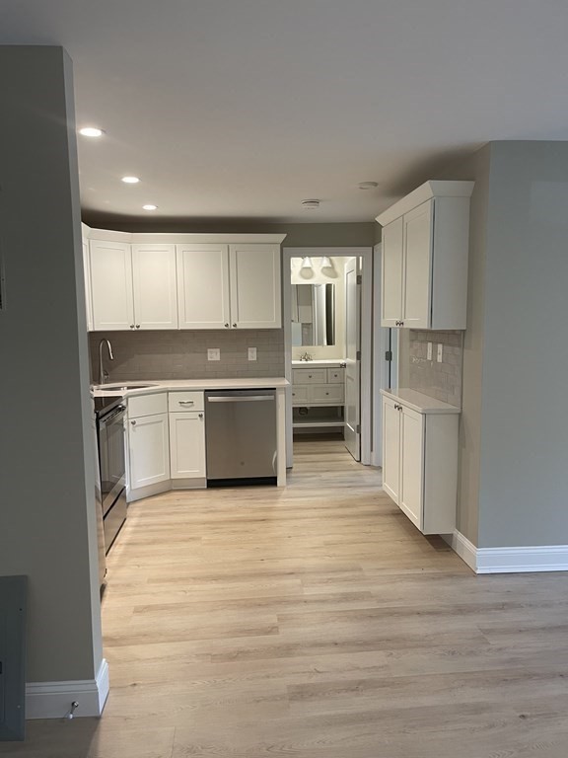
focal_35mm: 26
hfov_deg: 53.1
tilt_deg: -3.2
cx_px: 284
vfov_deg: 67.3
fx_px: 569
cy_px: 379
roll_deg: +1.4
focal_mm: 5.1
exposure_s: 1/63
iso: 125
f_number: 1.6
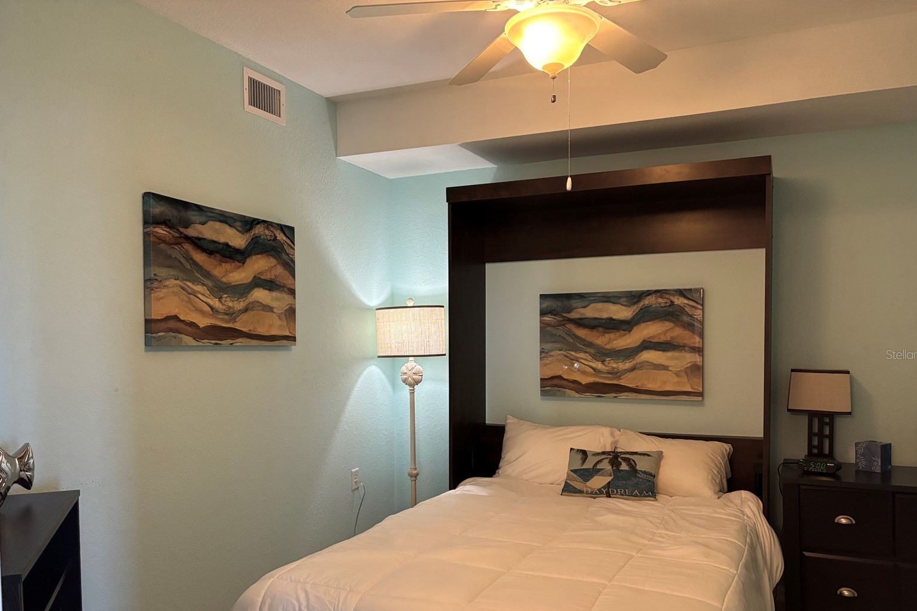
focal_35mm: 28
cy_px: 354
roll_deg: +0.4
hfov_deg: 65.5
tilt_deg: -3.2
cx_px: 467
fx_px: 713
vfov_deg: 46.2
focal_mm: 5.96
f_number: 1.6
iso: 400
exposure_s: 1/60
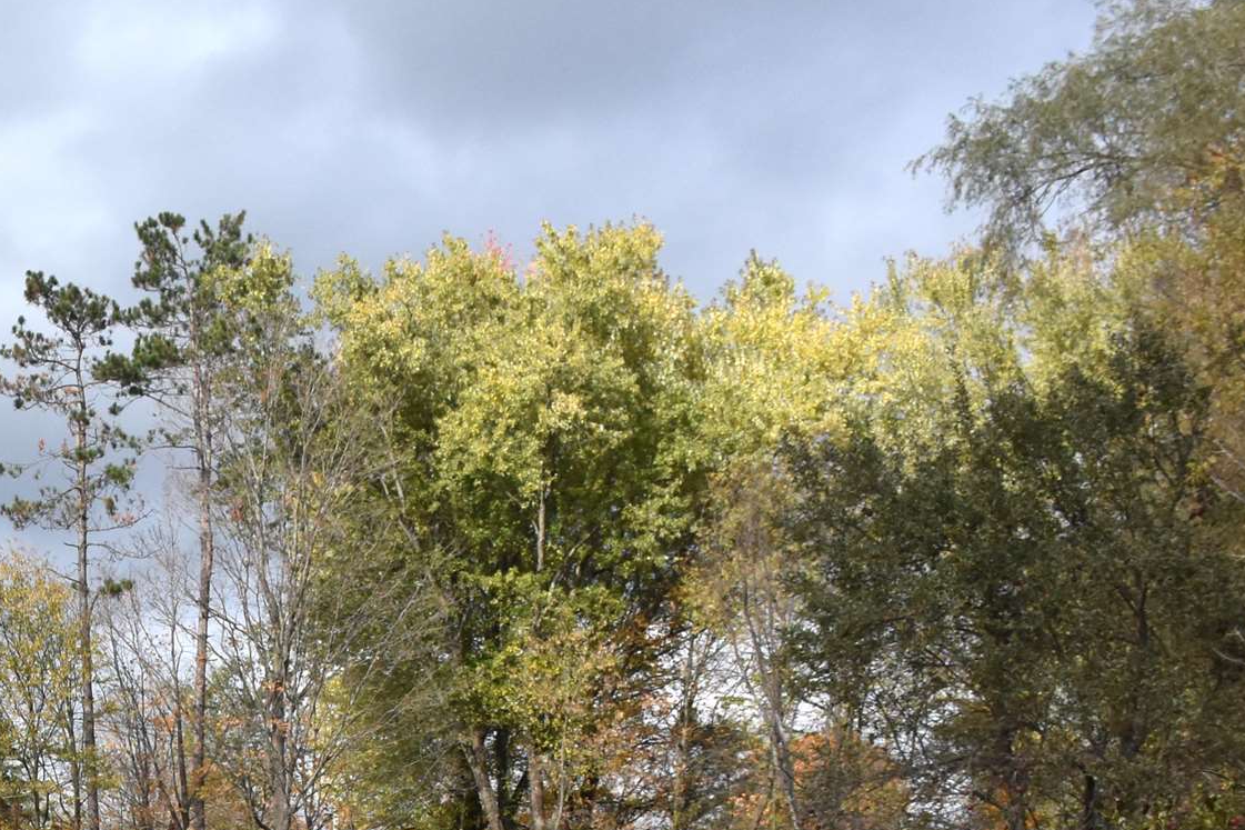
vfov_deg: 17.7
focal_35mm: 74
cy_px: 953
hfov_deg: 24.6
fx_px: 2559
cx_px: -272
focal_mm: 18
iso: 800
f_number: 8
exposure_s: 1/320
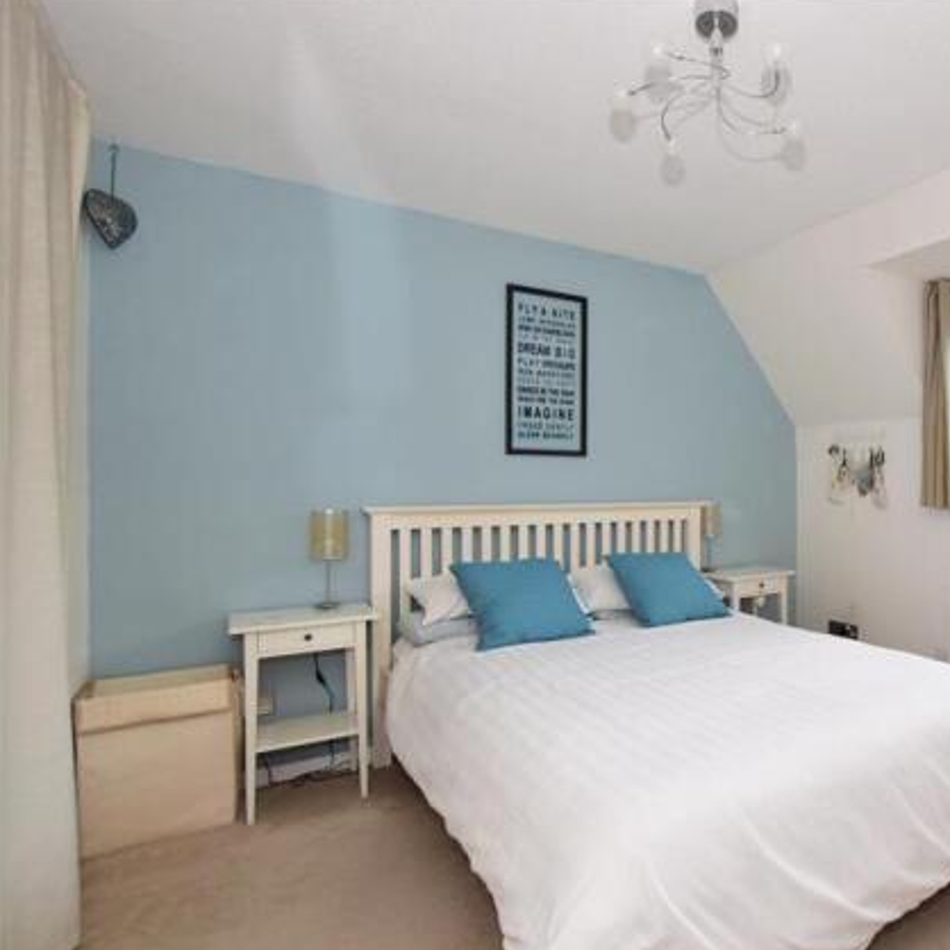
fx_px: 621
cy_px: 485
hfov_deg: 68.6
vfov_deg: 74.8
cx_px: 741
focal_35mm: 20
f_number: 7.1
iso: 400
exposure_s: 1/200
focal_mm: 10
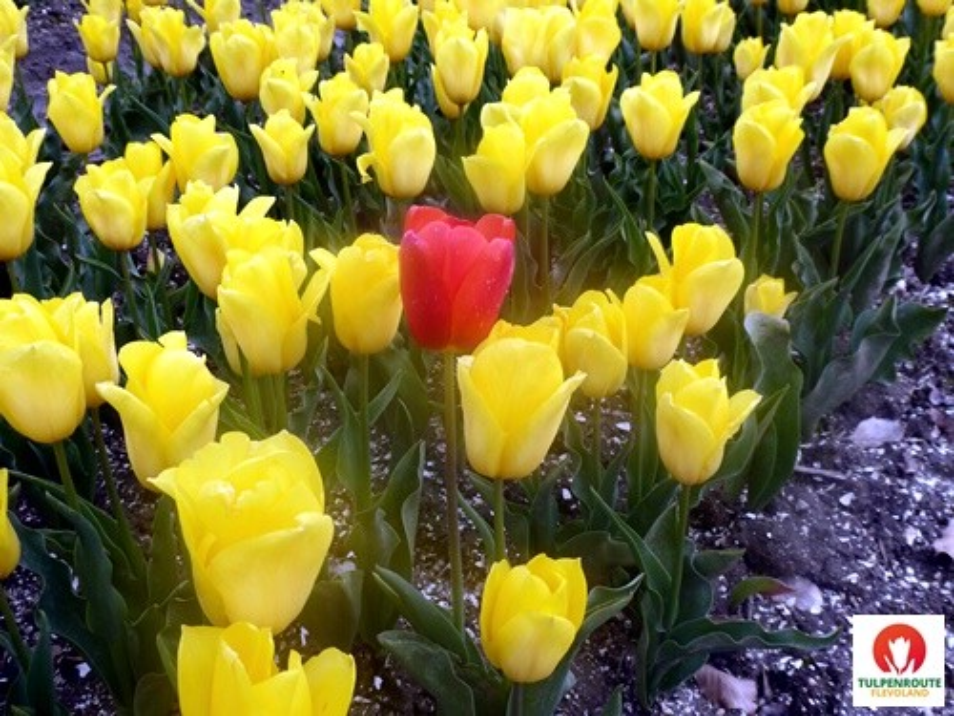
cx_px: 477
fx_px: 1157
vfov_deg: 34.3
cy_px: 358
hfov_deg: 44.8
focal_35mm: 42
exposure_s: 1/200
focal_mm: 7.2
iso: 80
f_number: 3.8
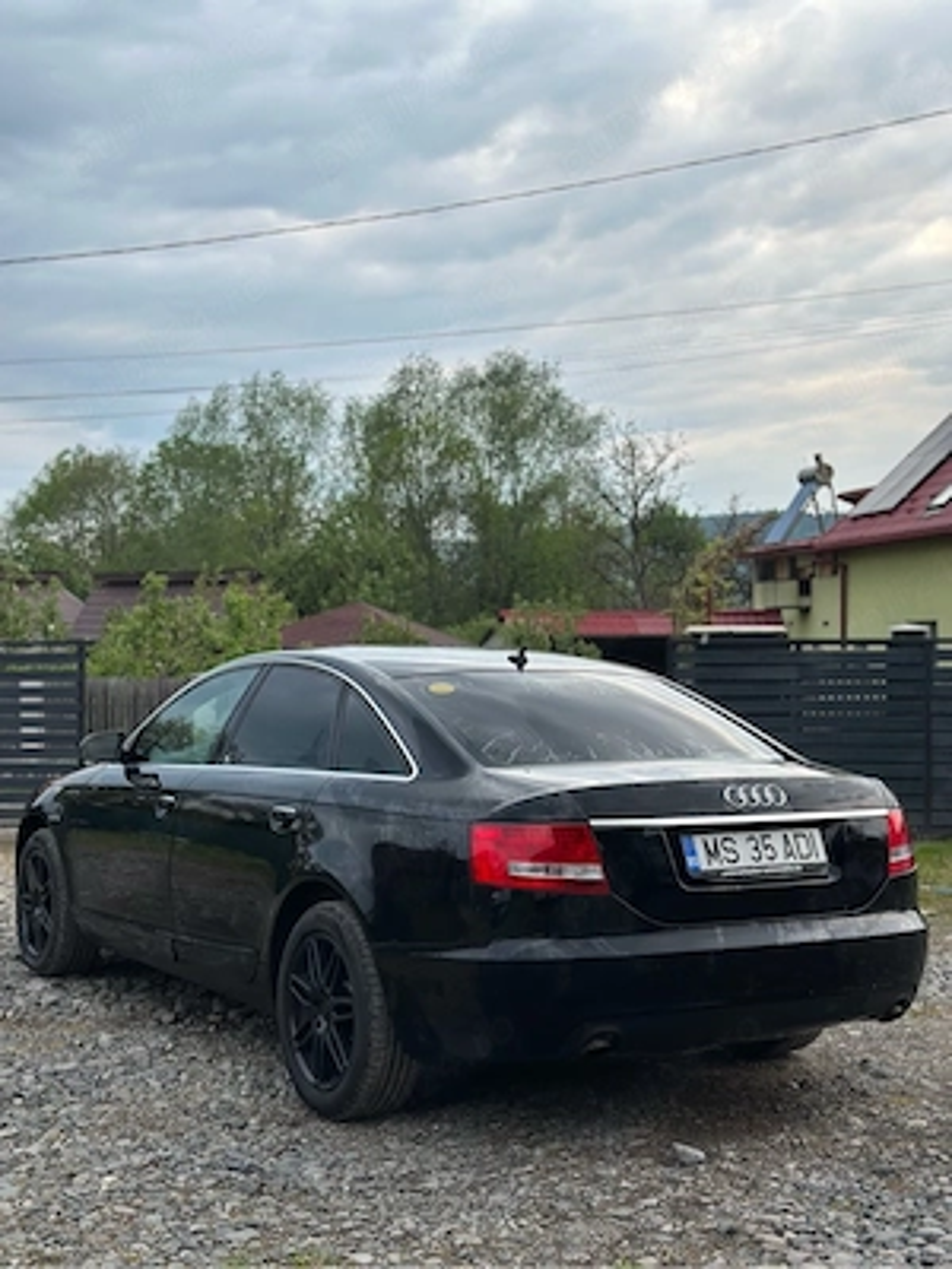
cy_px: 634
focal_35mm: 48
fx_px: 1760
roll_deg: +0.4
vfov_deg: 39.7
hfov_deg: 30.3
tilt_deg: -0.2
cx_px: 476
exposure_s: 1/121
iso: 80
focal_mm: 6.86
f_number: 1.78
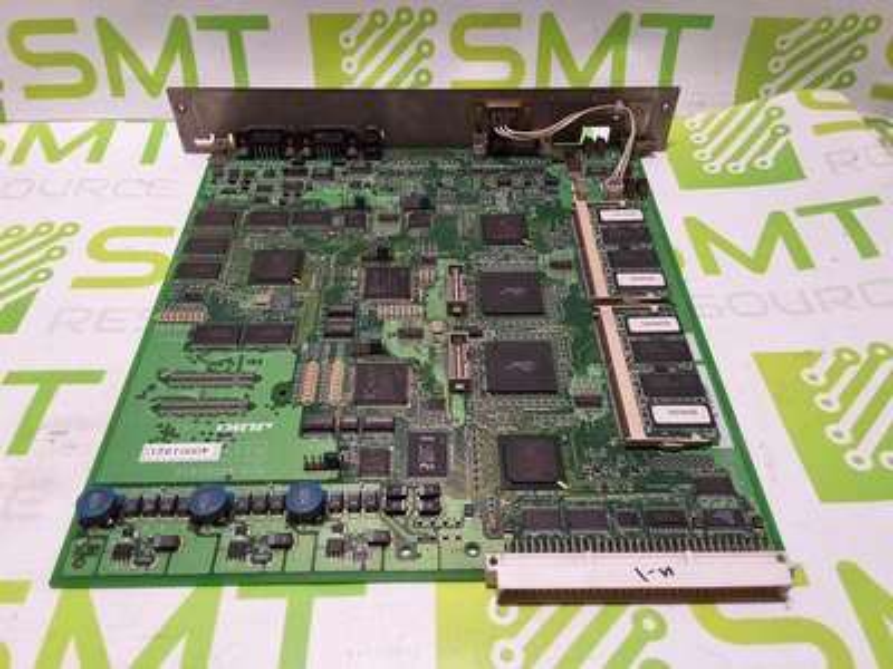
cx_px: 446
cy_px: 334
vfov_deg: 49.7
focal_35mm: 28
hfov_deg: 63.4
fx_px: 722
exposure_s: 1/120
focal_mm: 2.91
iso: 50
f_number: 1.9
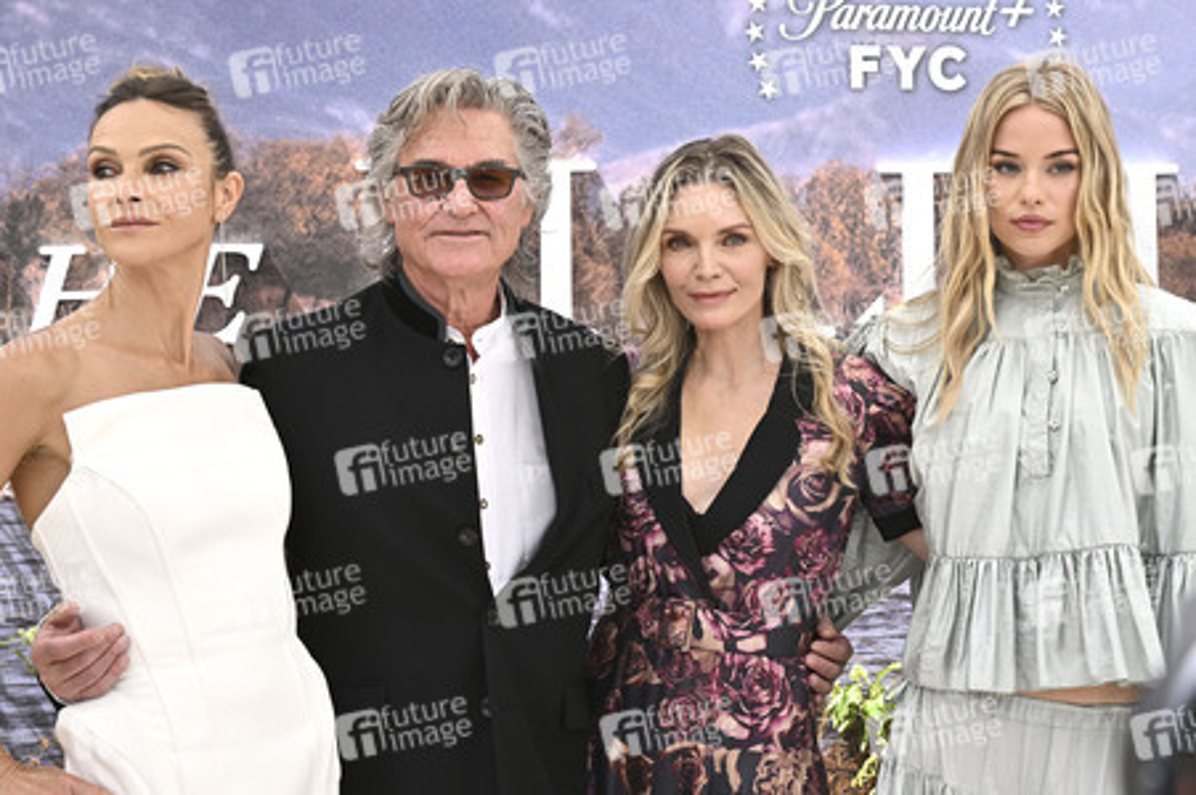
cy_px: 398
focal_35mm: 52
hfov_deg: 38.2
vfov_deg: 26.0
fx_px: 1726
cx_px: 598
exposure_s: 1/320
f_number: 7.1
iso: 250
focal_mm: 52
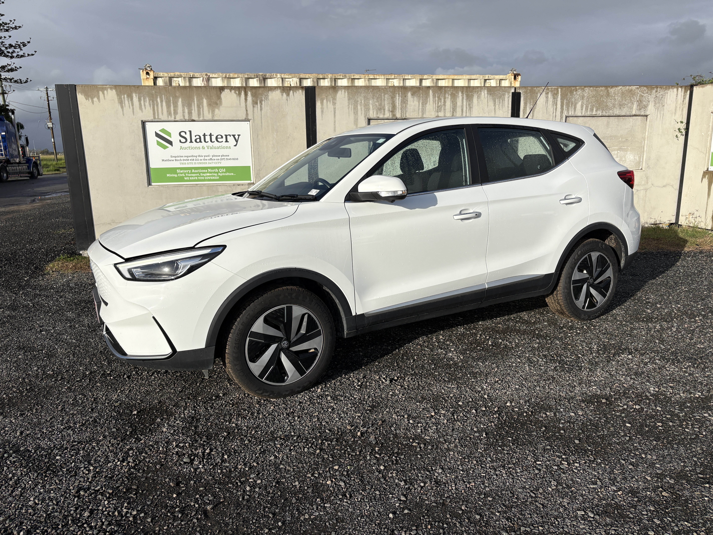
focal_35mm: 26
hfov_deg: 67.3
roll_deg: +1.0
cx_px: 356
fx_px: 536
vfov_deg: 53.1
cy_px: 268
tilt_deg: -12.4
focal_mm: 5.96
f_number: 1.6
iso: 50
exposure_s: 1/5814
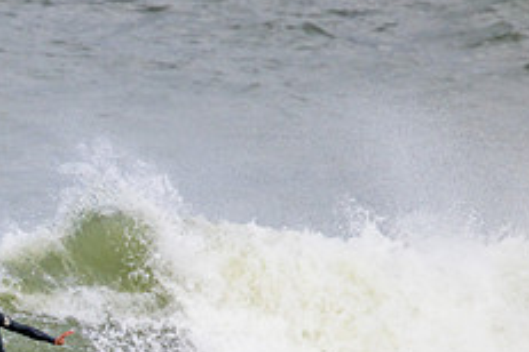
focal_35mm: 2007
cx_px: -115
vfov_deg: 0.7
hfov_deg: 1.0
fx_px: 29489
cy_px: 351
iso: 800
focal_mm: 800
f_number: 11
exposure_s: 1/2000
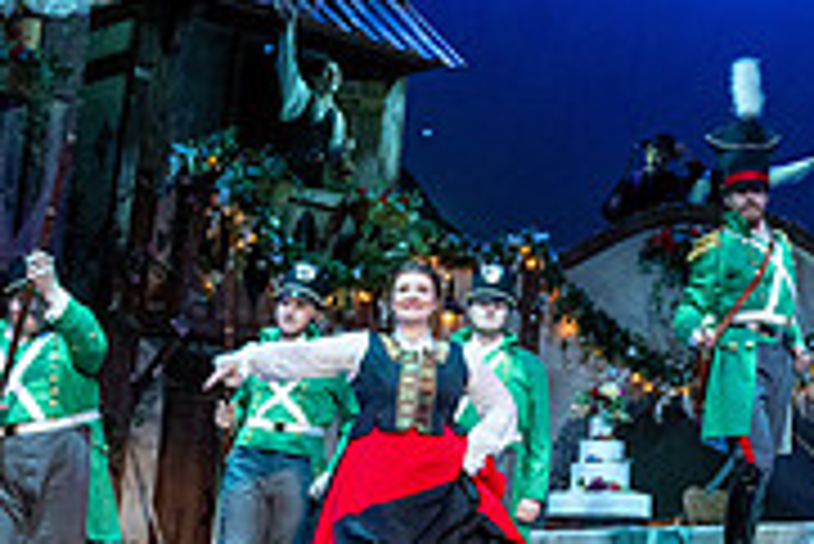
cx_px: 850
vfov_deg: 17.6
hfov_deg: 24.8
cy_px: 110
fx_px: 1742
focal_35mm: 77
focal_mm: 24
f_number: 5.6
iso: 1600
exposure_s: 1/160
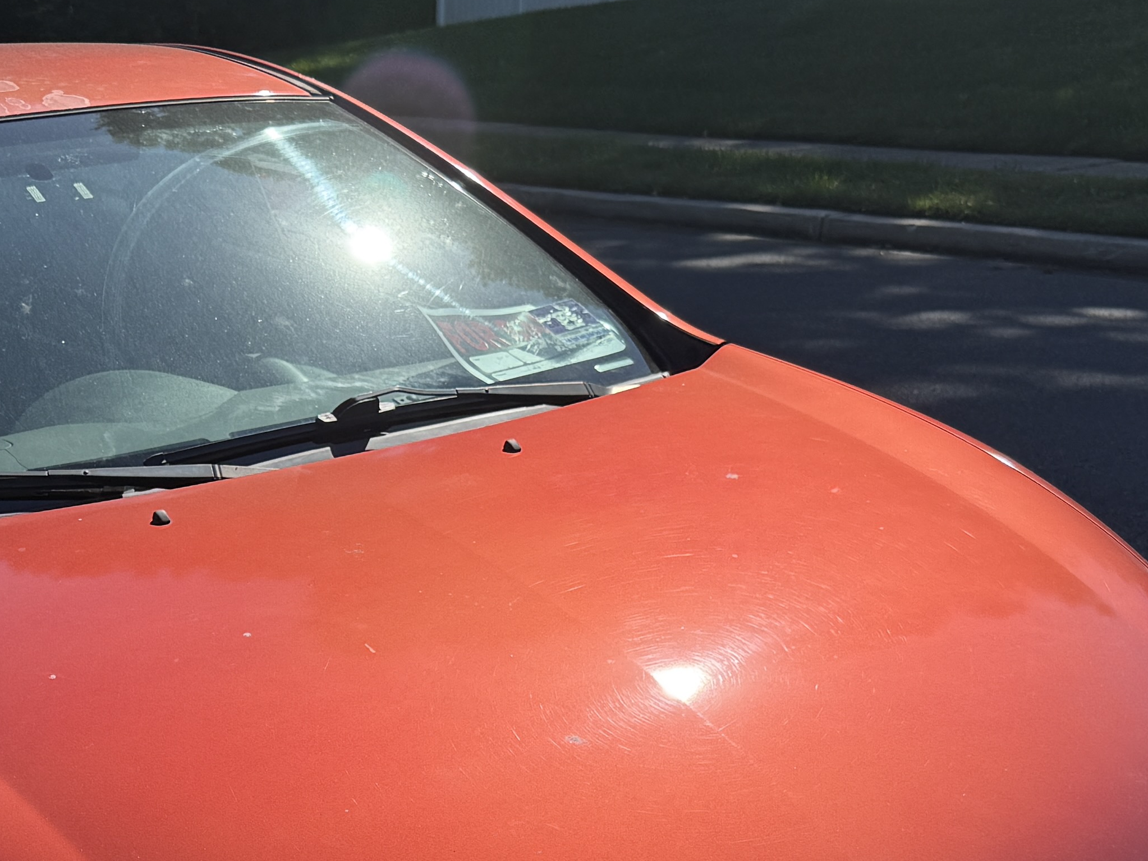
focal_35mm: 67
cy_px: 906
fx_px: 2222
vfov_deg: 21.0
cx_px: 188
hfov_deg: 28.2
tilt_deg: -22.9
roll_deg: +0.2
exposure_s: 1/4405
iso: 80
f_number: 1.78
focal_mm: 6.76
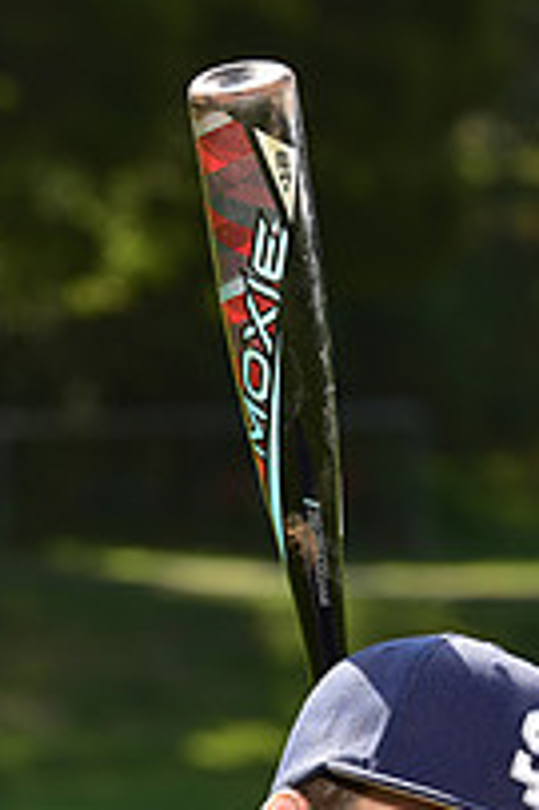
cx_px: 329
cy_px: 926
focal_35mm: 343
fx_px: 7716
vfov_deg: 6.0
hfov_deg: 4.0
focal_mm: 120
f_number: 5.6
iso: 100
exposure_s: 1/250
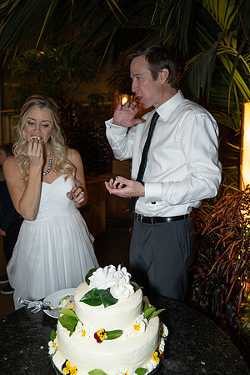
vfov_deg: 67.4
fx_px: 281
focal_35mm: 27
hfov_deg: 47.9
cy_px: 188
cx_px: 125
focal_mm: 27
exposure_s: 1/125
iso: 1600
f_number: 3.5
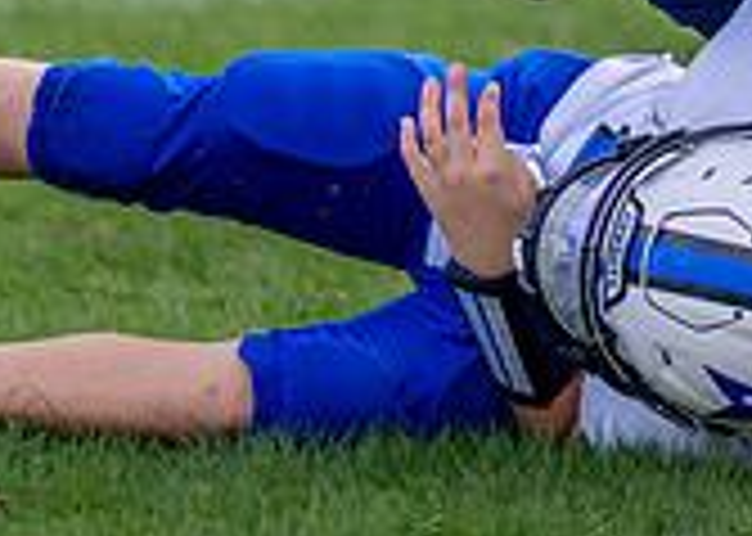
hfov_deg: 2.1
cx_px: 1135
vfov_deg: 1.5
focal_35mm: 974
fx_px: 20785
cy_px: -423
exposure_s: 1/2500
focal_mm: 185
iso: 250
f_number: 2.8
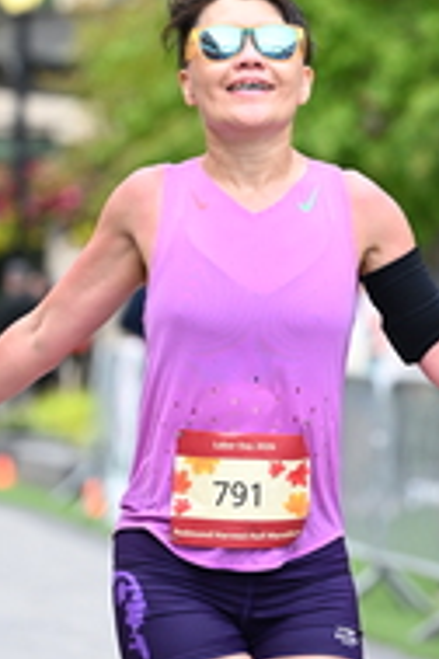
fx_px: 5542
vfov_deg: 6.8
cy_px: 206
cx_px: 371
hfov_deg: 4.5
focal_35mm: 303
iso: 1000
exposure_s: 1/2000
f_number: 2.8
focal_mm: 104
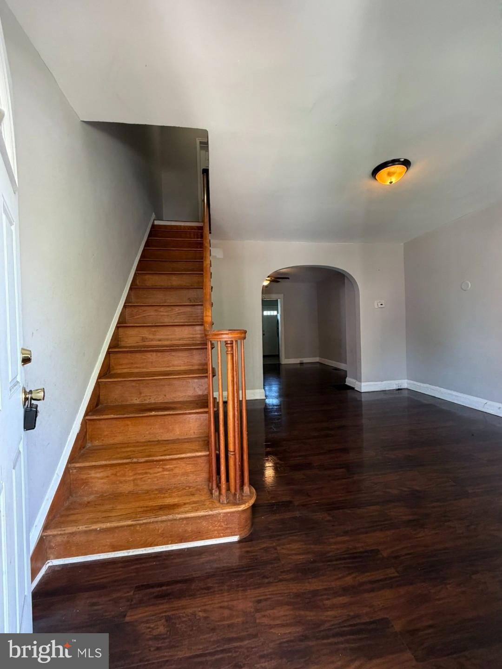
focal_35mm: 14
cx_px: 251
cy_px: 334
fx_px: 271
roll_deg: +1.6
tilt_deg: -1.0
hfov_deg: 85.7
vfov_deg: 102.1
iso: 320
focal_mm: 2.22
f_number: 2.2
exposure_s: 1/107
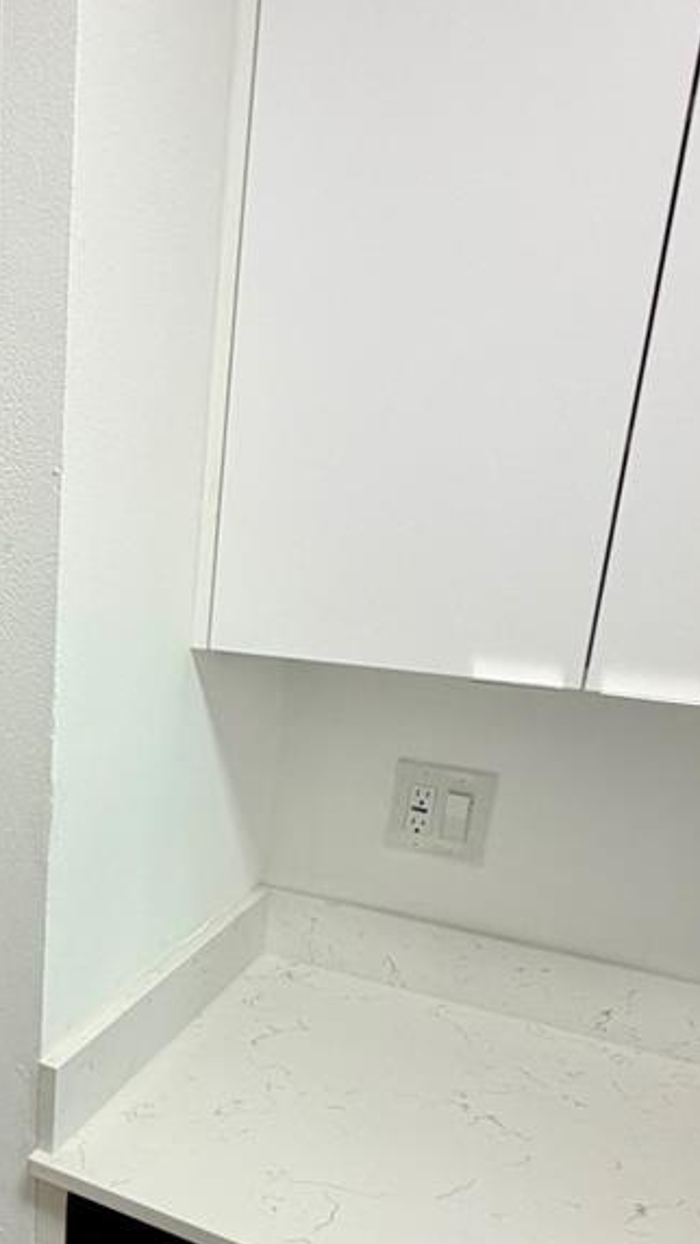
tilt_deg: -16.7
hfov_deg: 34.1
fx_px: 1055
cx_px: 37
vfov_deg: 59.6
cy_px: 831
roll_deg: -2.1
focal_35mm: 32
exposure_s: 1/120
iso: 160
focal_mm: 2.22
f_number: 2.2
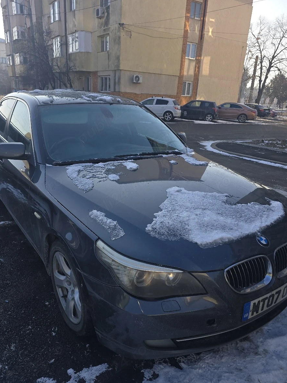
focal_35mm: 26
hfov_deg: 53.0
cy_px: 215
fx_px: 287
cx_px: 133
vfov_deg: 67.1
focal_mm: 6.3
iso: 12
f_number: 1.7
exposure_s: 1/370
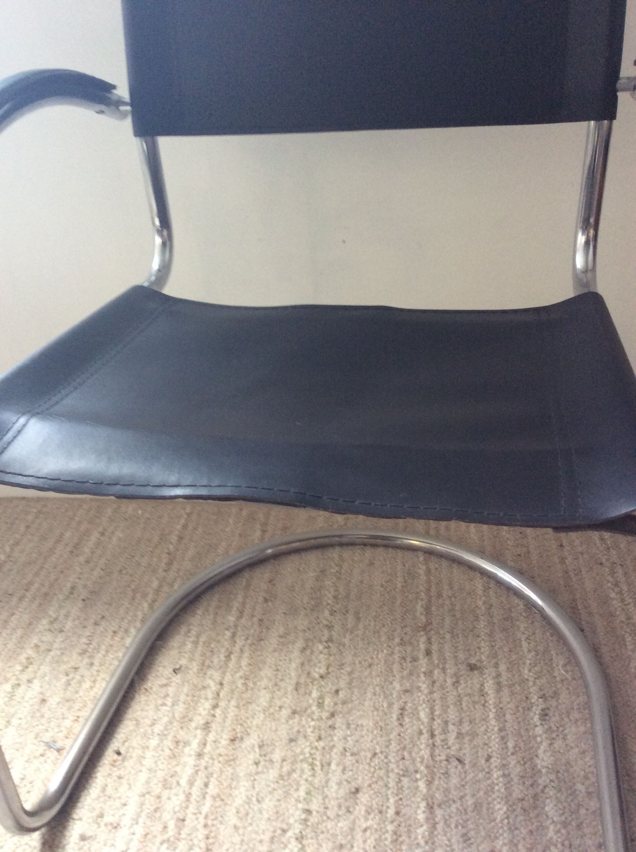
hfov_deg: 44.1
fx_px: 786
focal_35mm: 32
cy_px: 426
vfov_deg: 56.9
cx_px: 318
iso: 100
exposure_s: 1/25
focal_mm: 3.3
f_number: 2.4
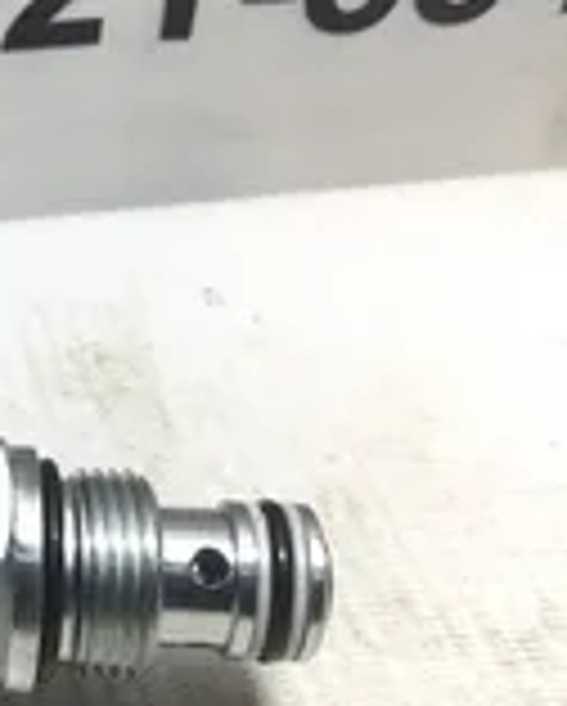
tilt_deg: -36.5
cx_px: -243
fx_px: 1612
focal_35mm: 77
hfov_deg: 18.1
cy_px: 333
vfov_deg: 24.7
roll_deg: +0.0
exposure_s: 1/120
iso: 32
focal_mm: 3.3
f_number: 2.4
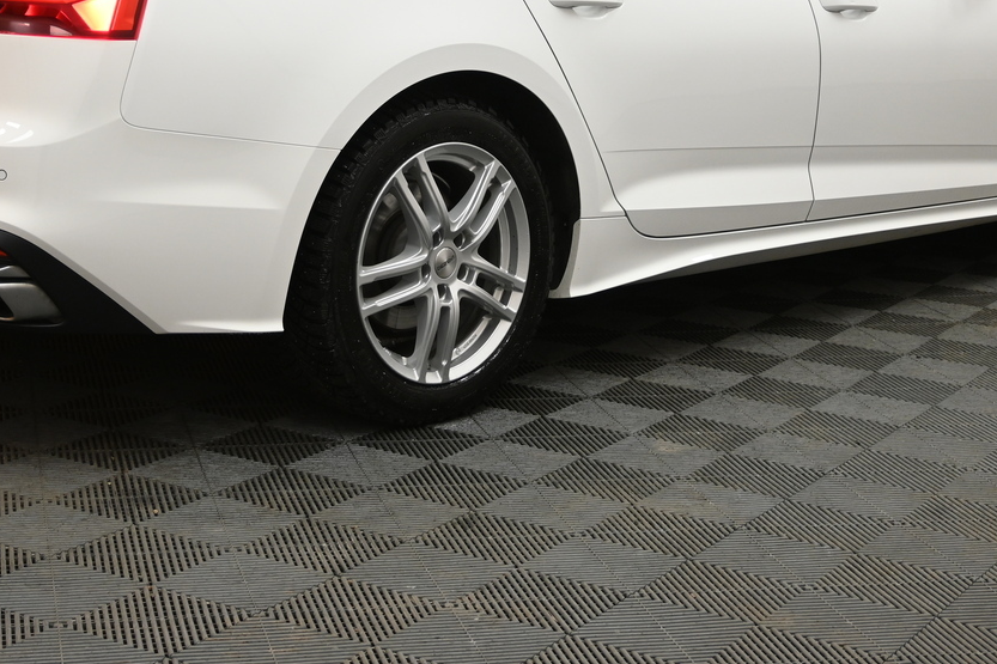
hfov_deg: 28.3
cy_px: 22
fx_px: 1978
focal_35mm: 71
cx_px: 430
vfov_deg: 18.6
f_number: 4.2
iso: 360
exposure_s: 1/40
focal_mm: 24.5
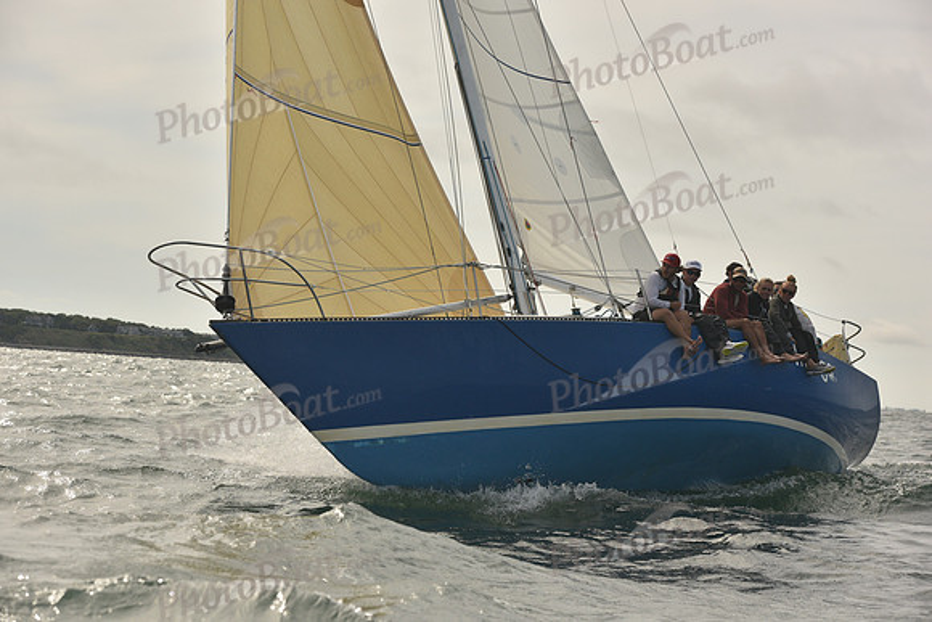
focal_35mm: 102
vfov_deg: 13.4
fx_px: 2641
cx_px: 466
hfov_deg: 20.0
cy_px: 311
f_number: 6.3
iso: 320
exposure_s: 1/1000
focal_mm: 102
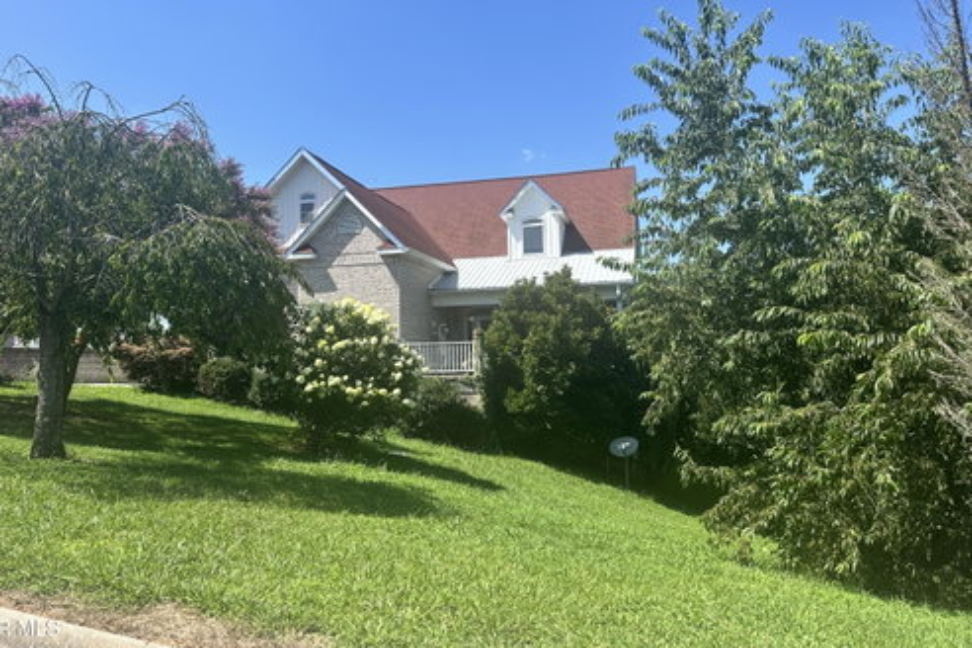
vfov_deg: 49.4
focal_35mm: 26
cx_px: 472
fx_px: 702
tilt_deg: +6.0
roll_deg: +0.9
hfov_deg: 69.4
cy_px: 284
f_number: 1.78
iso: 80
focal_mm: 6.86
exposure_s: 1/2732
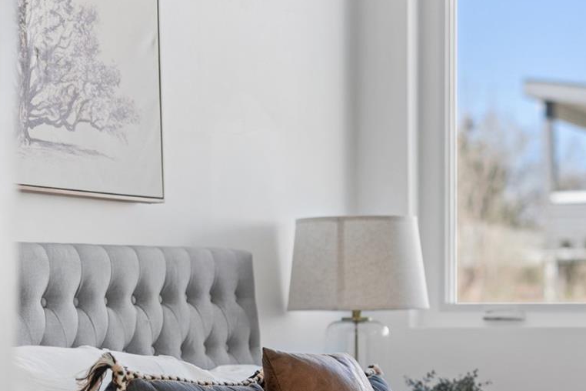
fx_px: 1709
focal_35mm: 105
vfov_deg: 13.0
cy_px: 320
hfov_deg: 19.3
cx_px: 473
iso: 500
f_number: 1.8
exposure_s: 1/250
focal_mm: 50
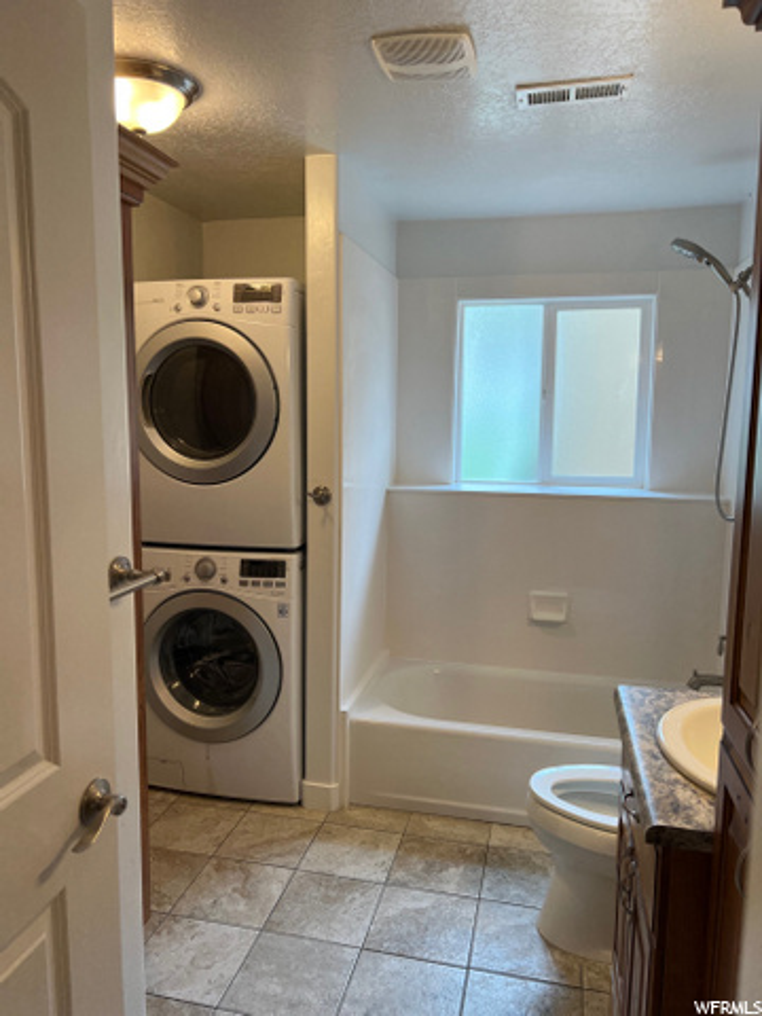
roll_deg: -1.0
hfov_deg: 53.1
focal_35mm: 26
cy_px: 508
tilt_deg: -5.5
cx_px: 381
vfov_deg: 67.3
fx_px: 763
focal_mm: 5.7
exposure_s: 1/137
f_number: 1.5
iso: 50
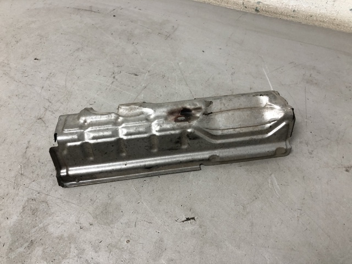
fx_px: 285
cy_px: 132
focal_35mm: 28
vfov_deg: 49.7
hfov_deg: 63.4
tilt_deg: -53.8
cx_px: 176
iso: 40
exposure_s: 1/33
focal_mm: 4
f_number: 1.8
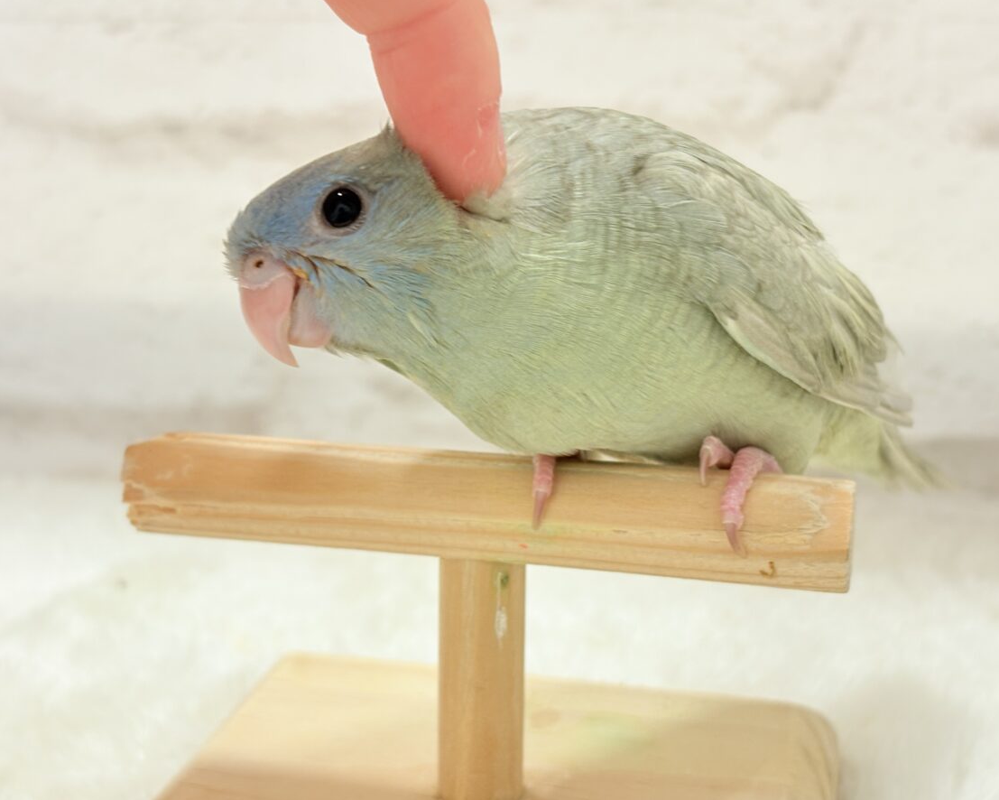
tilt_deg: -15.5
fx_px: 1626
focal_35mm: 55
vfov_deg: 27.6
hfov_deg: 34.1
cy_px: 401
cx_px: 496
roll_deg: +2.1
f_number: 1.6
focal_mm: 5.96
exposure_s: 1/50
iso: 64
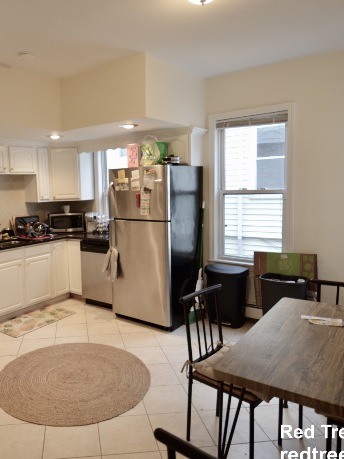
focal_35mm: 26
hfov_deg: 51.6
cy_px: 222
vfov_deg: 67.7
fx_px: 342
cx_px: 95
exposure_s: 1/60
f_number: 3.5
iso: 640
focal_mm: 11
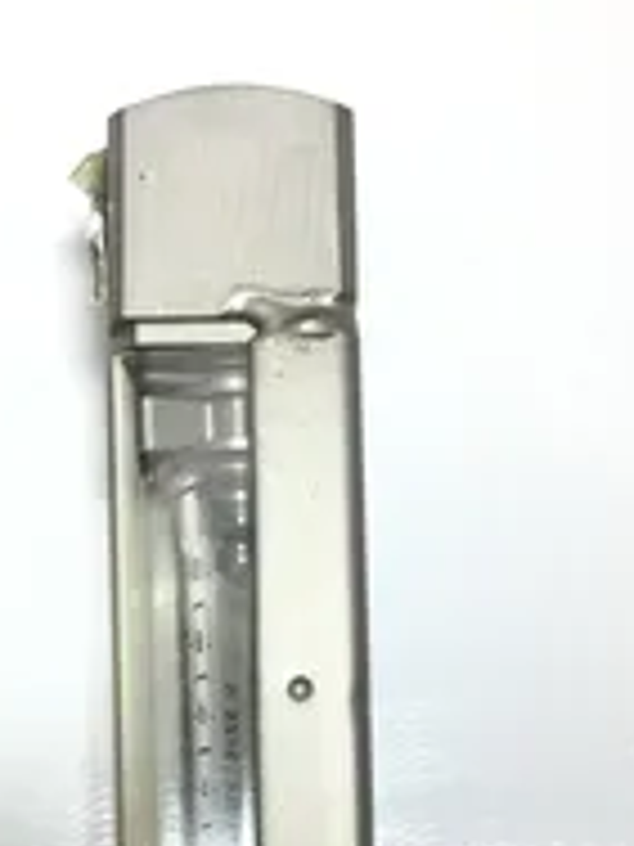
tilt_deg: -79.5
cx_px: 202
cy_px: 716
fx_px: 1612
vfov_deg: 28.5
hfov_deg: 22.1
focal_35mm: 66
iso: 25
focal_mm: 3.3
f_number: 2.4
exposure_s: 1/153
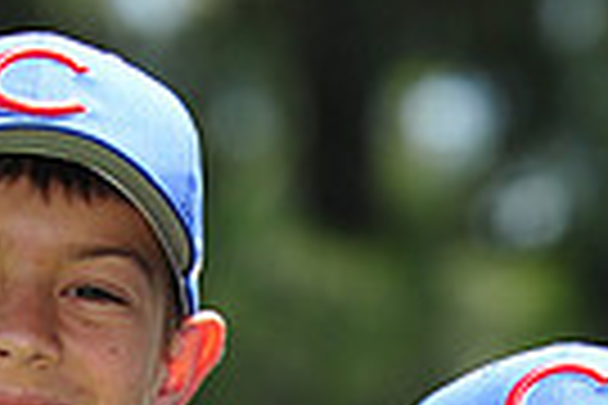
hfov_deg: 3.1
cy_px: 842
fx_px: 11213
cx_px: 320
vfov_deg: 2.1
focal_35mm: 664
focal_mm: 155
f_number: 5.6
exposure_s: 1/400
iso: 200
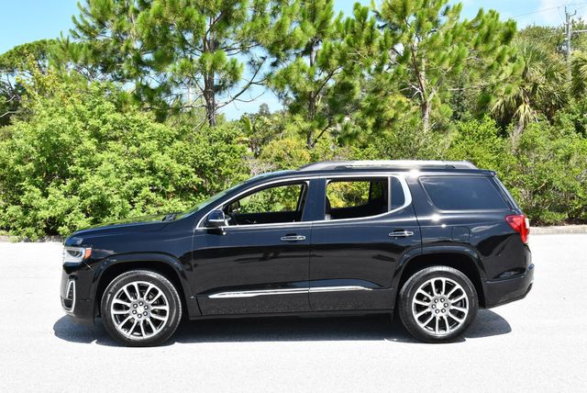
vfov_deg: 28.1
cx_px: 294
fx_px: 783
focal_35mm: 48
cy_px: 196
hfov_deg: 41.1
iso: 200
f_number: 8
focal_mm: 24
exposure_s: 1/250
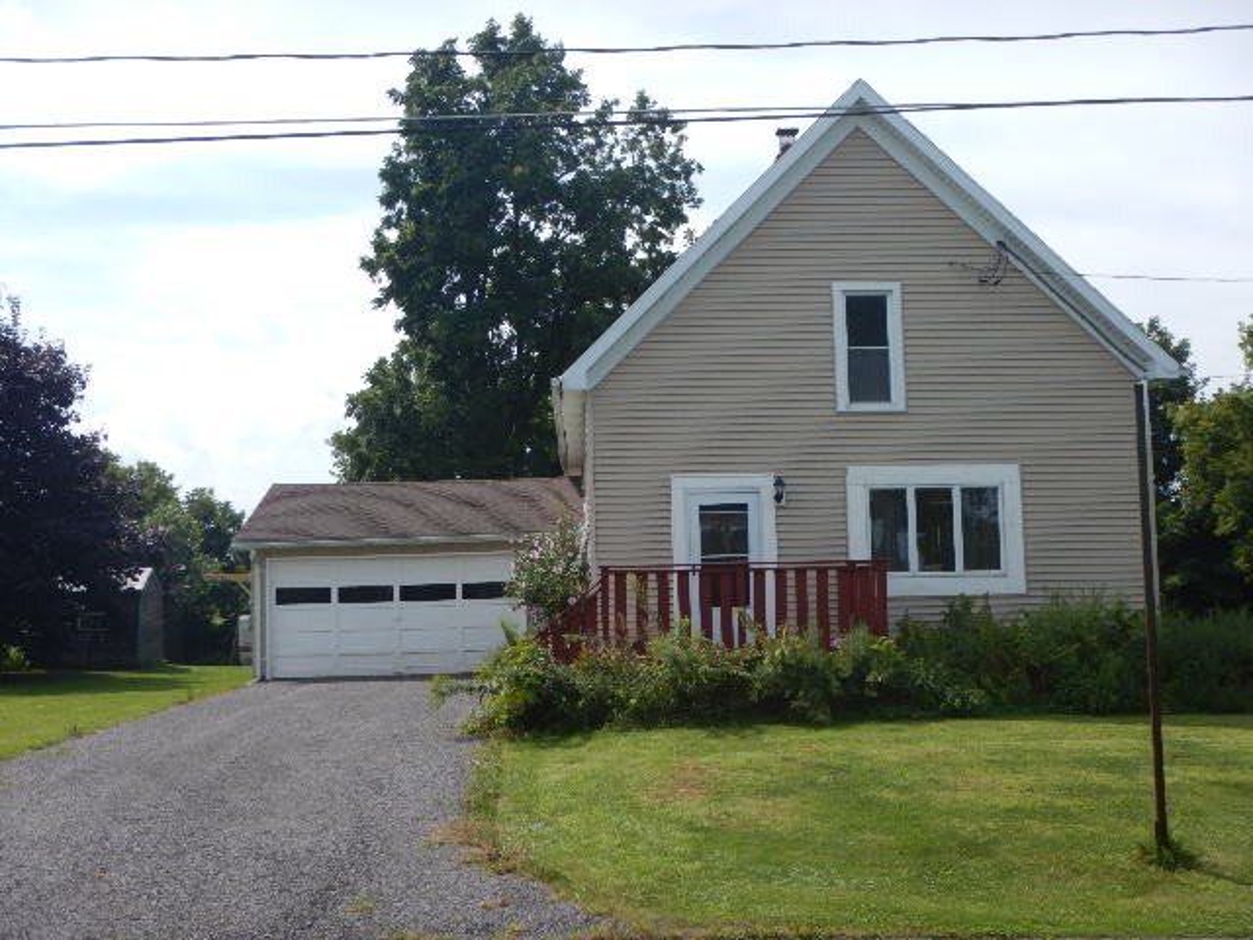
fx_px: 1448
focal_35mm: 40
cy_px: 470
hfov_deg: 46.8
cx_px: 626
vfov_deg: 36.0
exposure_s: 1/800
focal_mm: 7.2
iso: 125
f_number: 4.2
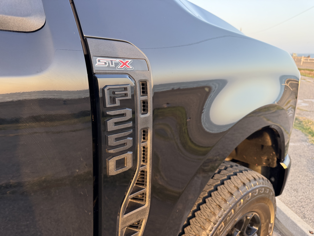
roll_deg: -0.8
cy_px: 118
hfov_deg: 71.6
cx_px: 157
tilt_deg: -14.8
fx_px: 218
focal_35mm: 24
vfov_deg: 56.8
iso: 160
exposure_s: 1/239
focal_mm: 6.76
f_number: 1.78
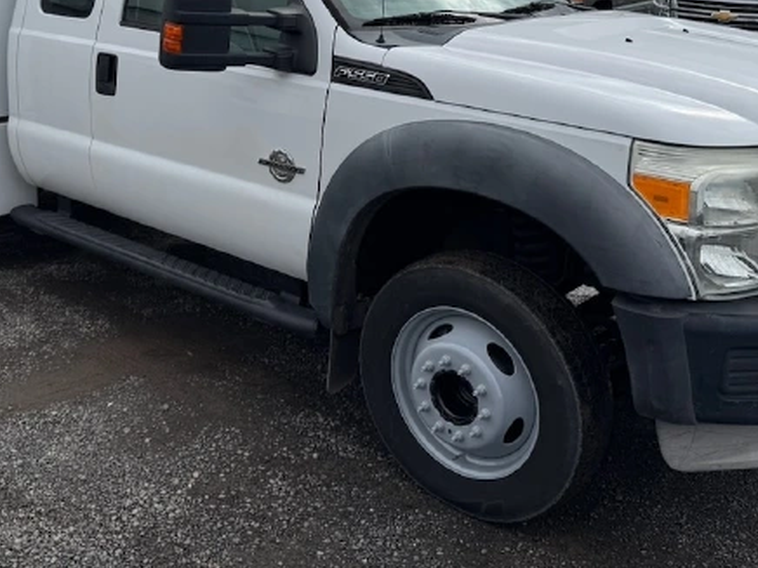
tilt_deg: -7.0
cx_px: 278
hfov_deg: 42.6
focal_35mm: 44
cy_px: 61
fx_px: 963
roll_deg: -1.0
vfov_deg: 31.4
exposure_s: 1/5348
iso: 80
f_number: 1.78
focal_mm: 6.76
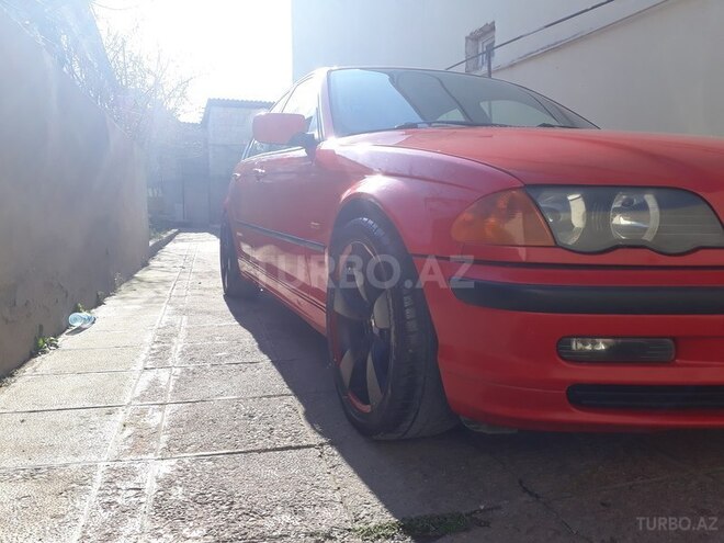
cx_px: 362
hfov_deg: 65.3
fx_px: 565
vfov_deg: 51.4
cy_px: 272
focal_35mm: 27
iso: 40
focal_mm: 3.6
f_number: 1.9
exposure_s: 1/825
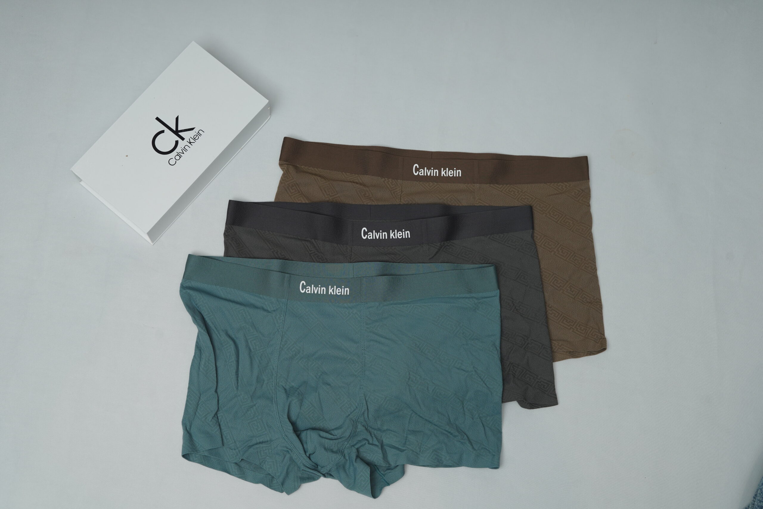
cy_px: 254
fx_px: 1060
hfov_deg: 39.6
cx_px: 382
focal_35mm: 50
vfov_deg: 27.0
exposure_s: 1/200
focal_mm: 50
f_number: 6.3
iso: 320
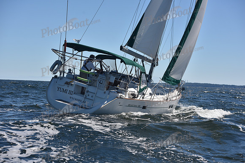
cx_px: 122
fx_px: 476
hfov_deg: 28.8
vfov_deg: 19.5
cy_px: 82
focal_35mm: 70
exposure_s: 1/1000
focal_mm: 70
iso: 200
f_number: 5.6
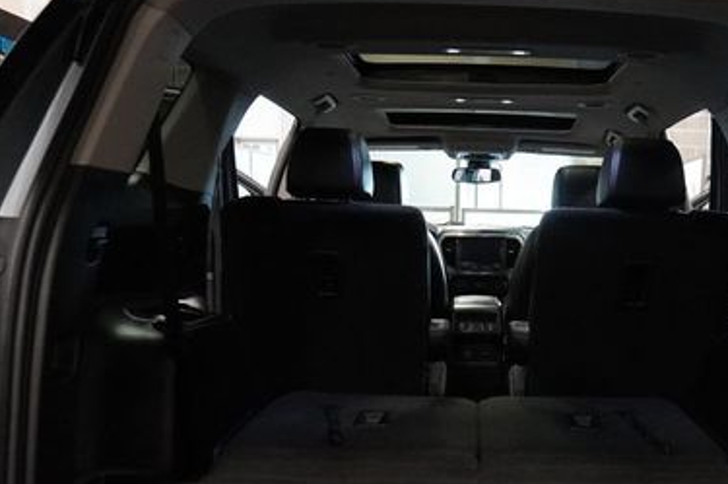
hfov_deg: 46.6
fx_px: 828
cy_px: 325
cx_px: 493
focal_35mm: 41
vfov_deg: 32.3
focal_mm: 16
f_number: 3.5
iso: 5000
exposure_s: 1/160
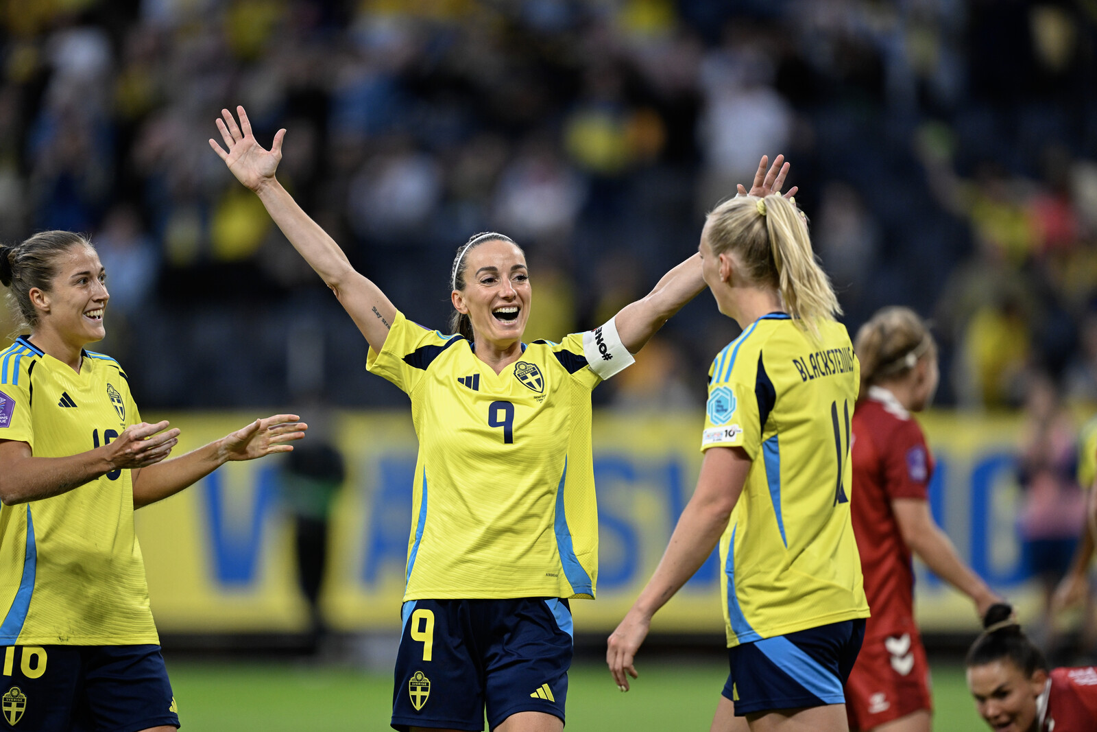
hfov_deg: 5.2
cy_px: 366
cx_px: 548
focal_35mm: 400
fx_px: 12189
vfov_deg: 3.4
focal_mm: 400
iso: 2000
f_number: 2.8
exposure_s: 1/2000
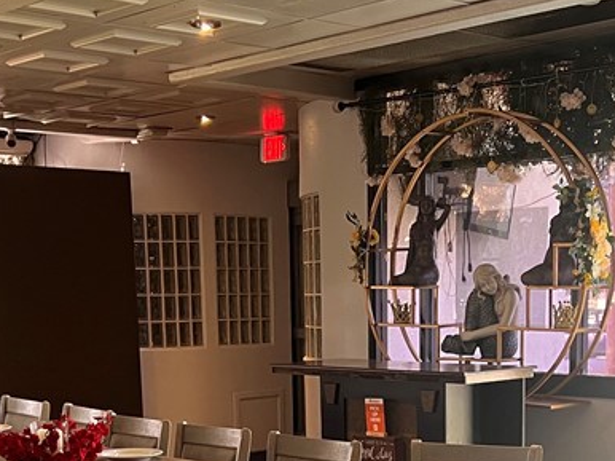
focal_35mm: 69
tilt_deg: -8.6
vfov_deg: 20.4
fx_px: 1225
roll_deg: +1.6
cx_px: 339
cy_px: 493
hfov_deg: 28.2
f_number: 1.5
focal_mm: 5.7
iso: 160
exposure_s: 1/60
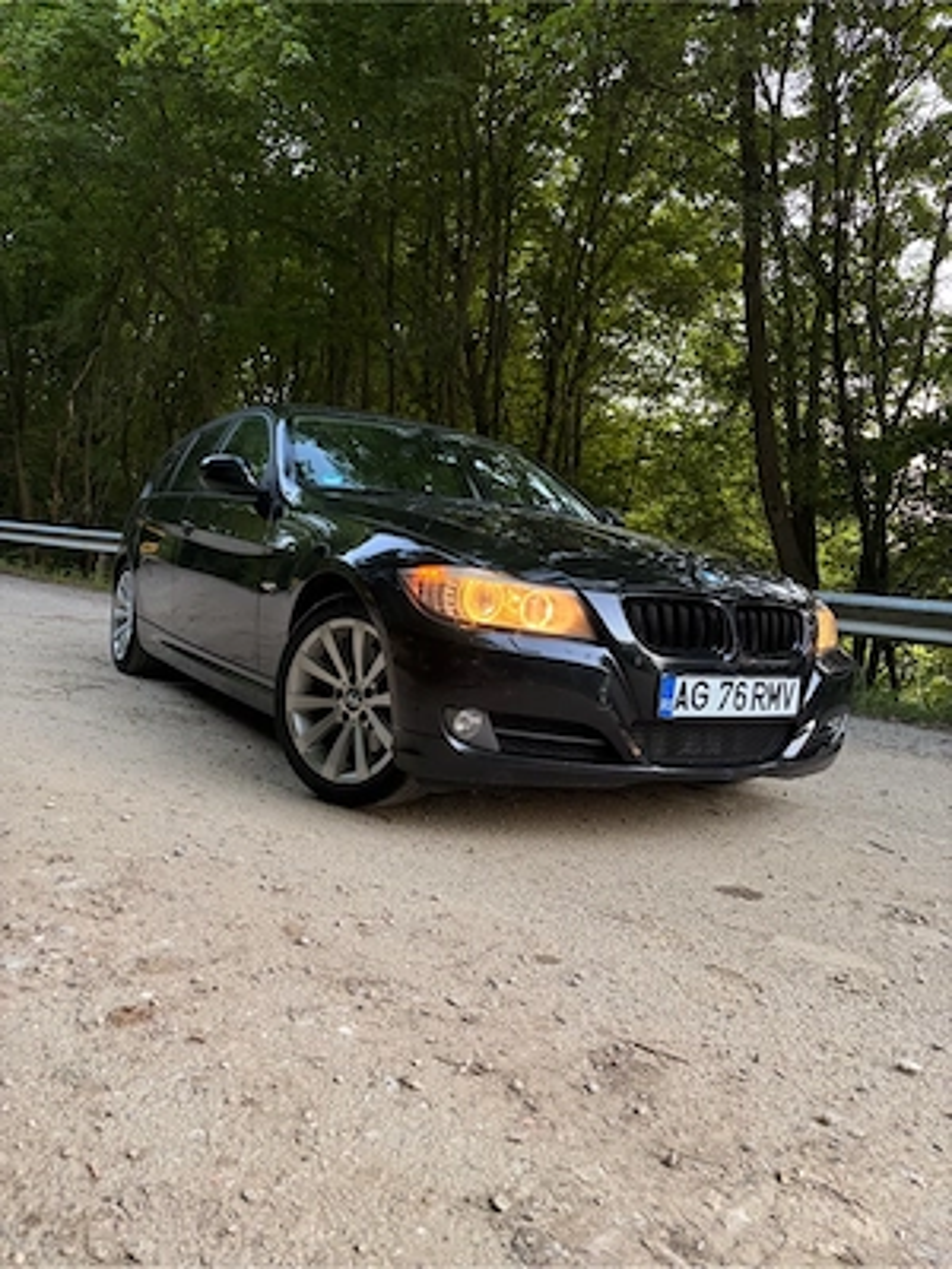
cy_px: 634
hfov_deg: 53.1
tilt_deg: -1.4
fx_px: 953
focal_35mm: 26
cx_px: 476
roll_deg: +0.7
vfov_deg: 67.3
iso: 400
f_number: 1.6
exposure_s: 1/60
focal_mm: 5.96
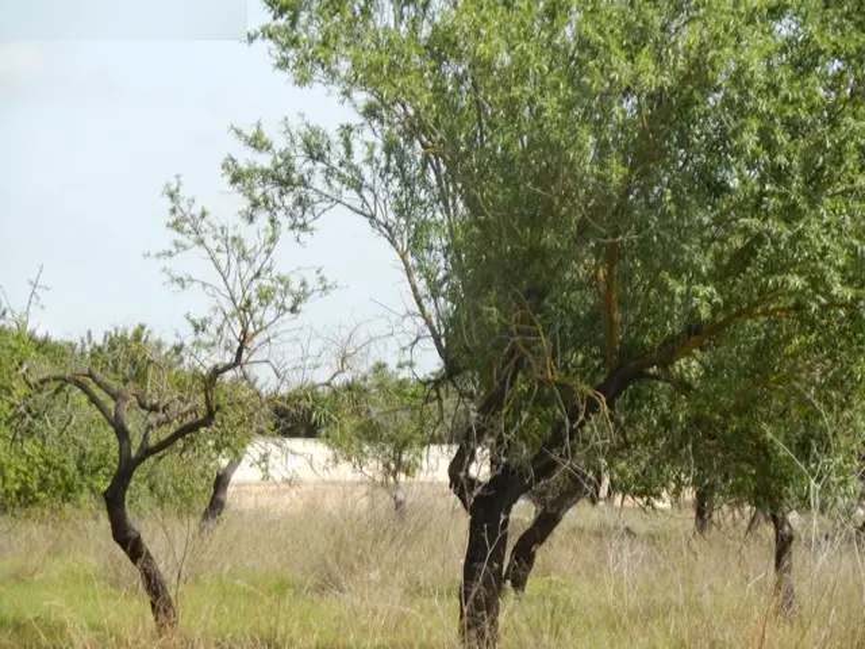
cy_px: 324
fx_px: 3149
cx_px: 432
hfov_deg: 15.6
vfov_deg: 11.8
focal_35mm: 126
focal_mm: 22.6
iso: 125
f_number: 5
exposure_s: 1/400
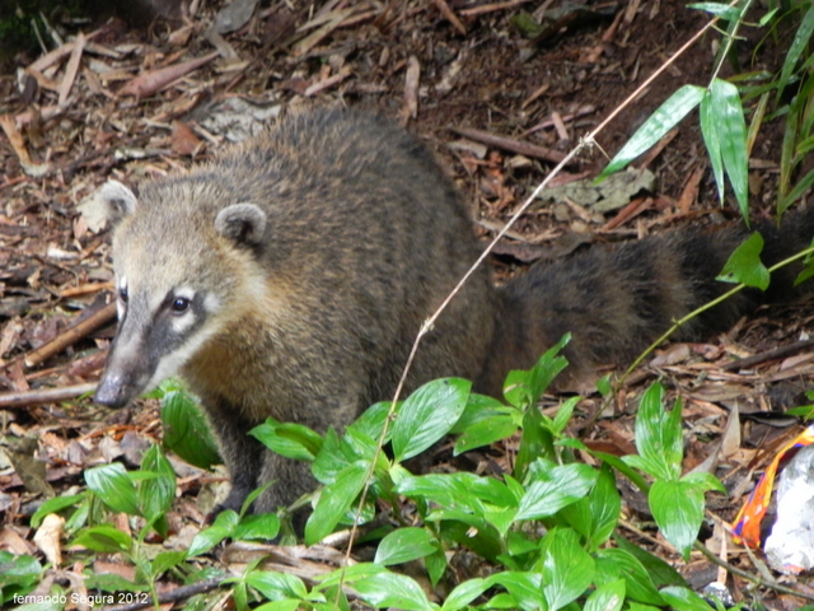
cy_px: 306
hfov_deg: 4.1
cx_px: 407
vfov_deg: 3.1
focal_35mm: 481
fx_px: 11311
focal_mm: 85.6
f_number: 5
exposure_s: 1/18.3
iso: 400
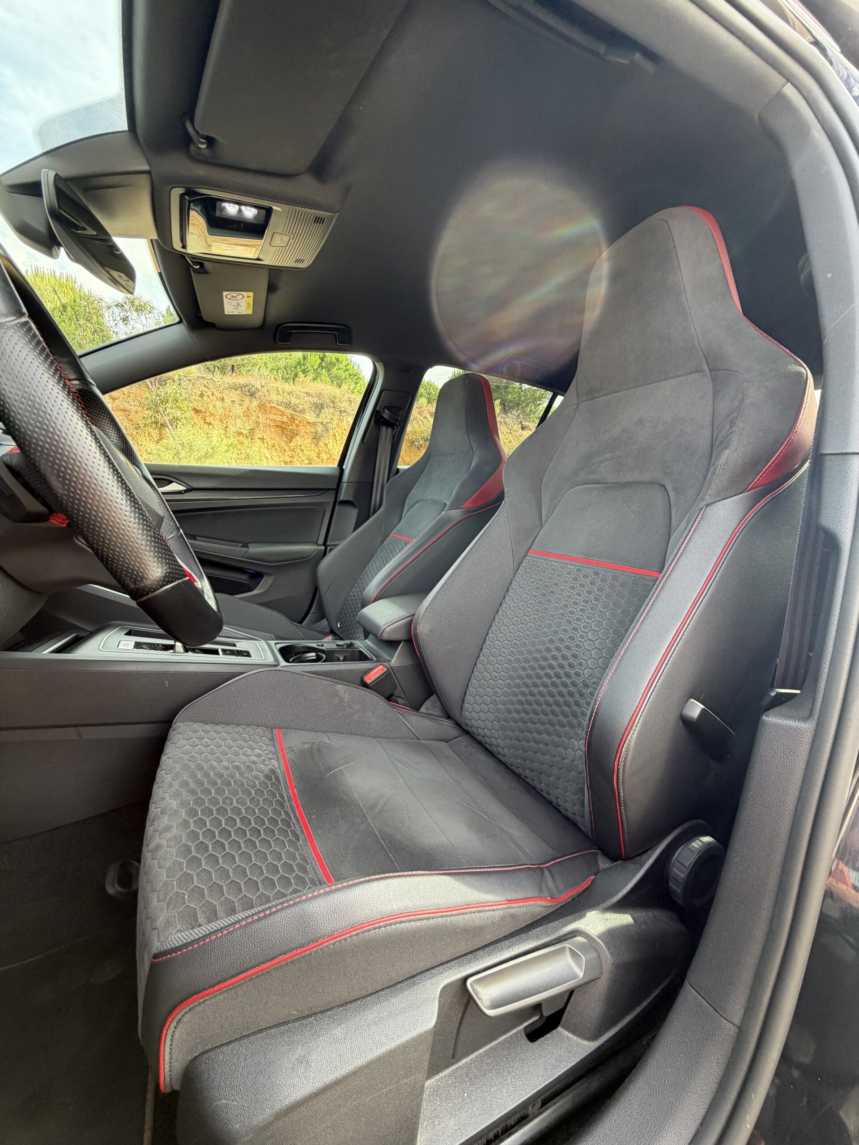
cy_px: 572
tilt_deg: -10.4
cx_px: 430
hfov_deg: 85.7
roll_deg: -2.8
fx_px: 463
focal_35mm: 14
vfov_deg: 102.1
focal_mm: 2.22
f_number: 2.2
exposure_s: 1/121
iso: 100
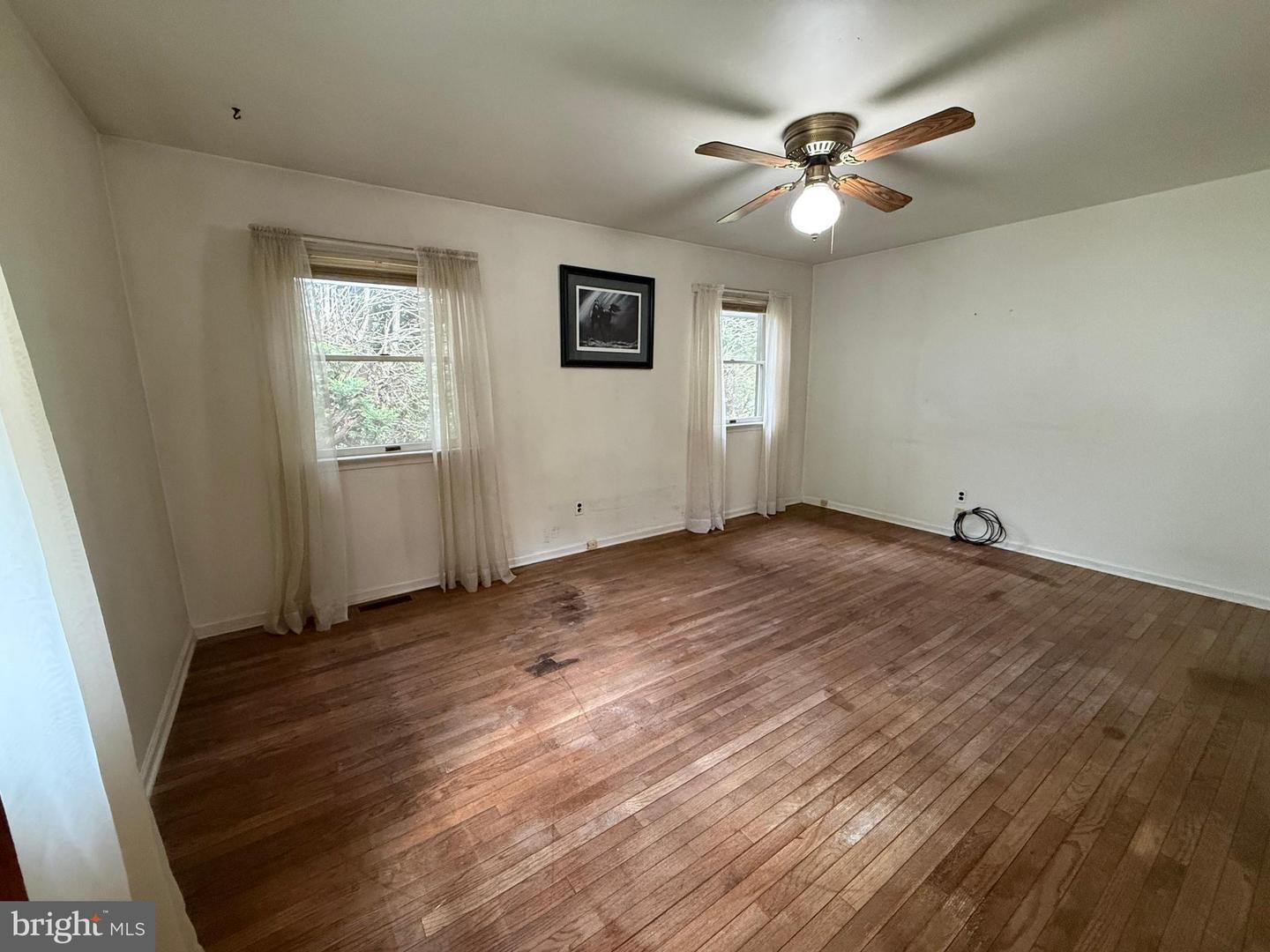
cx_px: 635
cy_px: 476
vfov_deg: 85.7
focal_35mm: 14
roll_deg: +1.1
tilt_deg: -10.8
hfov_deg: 102.1
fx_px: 514
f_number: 2.2
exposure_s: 1/60
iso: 500
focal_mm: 2.22
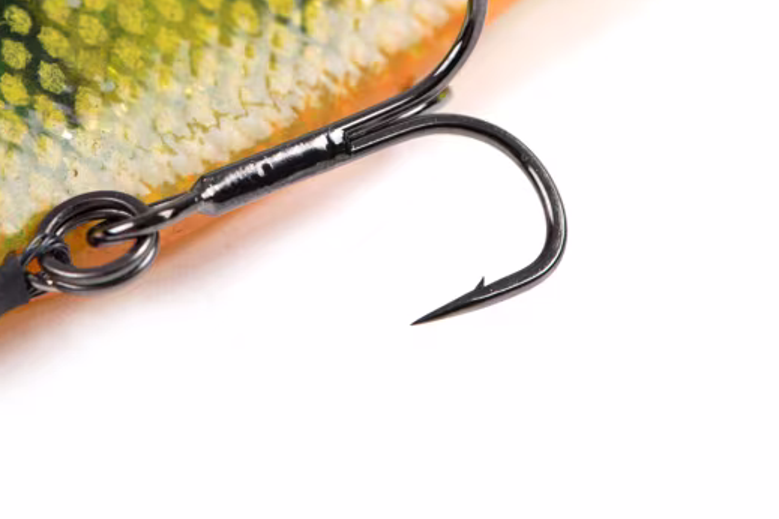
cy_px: 126
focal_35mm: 162
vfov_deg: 8.5
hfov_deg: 12.7
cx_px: 317
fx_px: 3505
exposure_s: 1/160
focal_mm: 105
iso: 100
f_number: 22
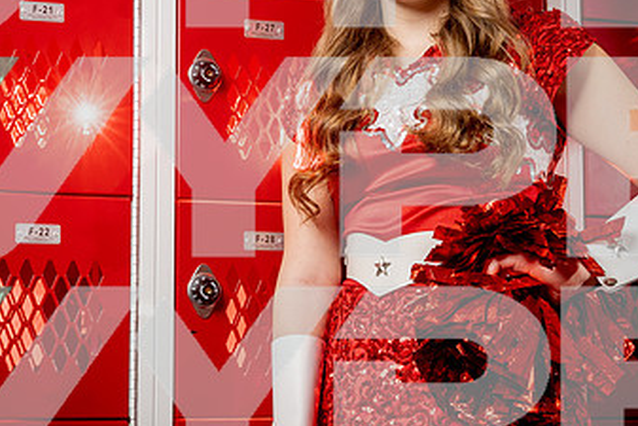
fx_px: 1791
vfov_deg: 13.6
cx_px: 386
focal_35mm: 101
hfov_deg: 20.2
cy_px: 208
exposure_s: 1/250
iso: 400
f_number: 7.1
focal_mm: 50
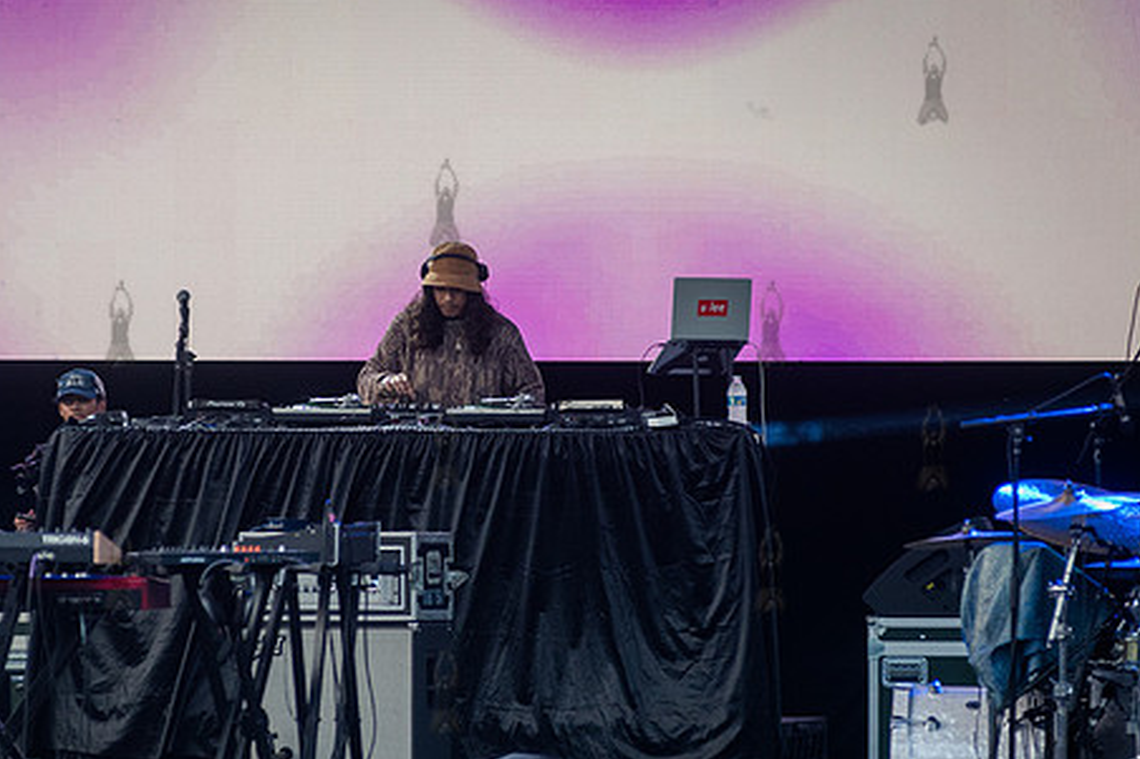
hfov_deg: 7.3
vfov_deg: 4.9
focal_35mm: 283
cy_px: 404
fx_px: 8958
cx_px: 447
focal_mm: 200
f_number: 4
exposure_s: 1/800
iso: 2000
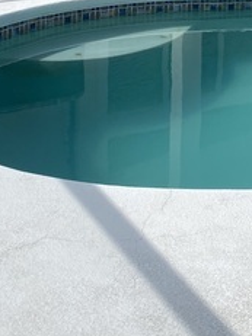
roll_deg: -1.2
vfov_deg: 23.1
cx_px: 307
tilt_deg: -6.3
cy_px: -101
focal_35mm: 75
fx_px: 729
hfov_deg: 18.5
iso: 32
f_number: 1.8
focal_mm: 4.25
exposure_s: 1/3300
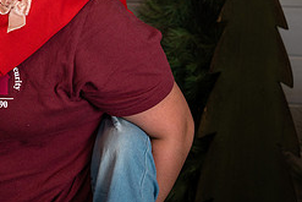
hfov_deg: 17.4
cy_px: -24
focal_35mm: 115
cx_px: 2
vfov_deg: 11.7
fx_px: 965
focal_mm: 49
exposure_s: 1/250
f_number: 6.3
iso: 400
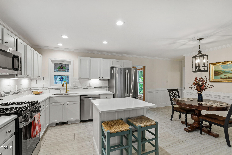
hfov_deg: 100.4
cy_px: 78
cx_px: 116
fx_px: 97
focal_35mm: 15
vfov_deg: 77.3
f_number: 8
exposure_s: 1/1.67
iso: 100
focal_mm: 10
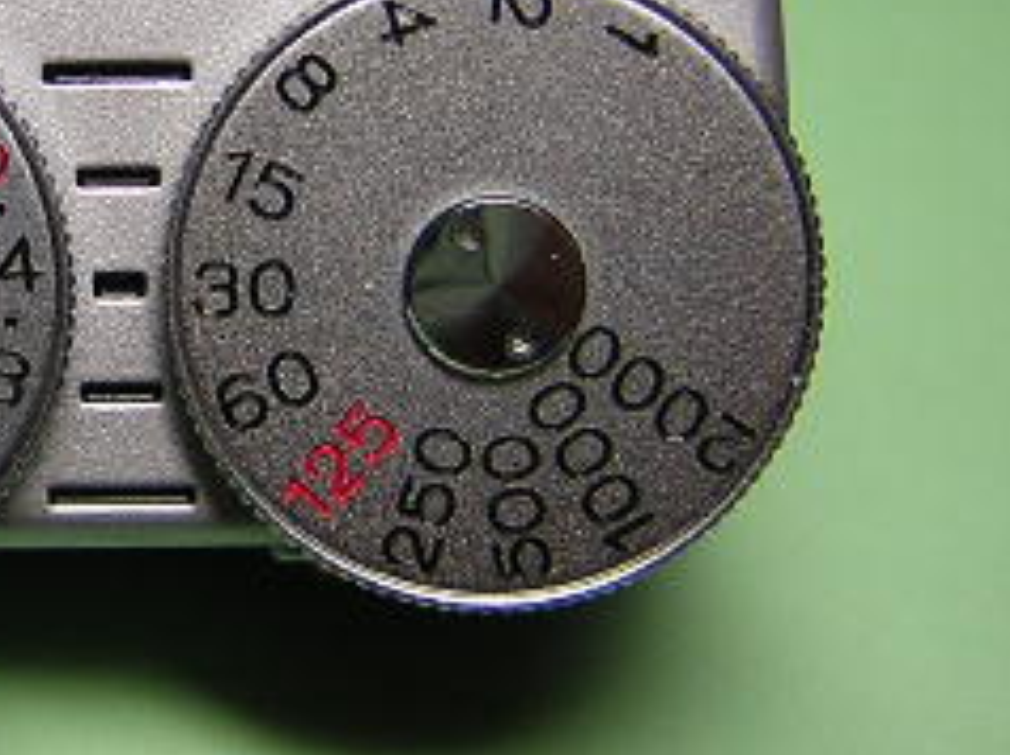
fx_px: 2827
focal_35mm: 97
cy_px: 148
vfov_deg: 15.1
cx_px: 76
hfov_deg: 19.8
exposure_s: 1/85.2
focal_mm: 4.7
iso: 100
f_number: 2.6
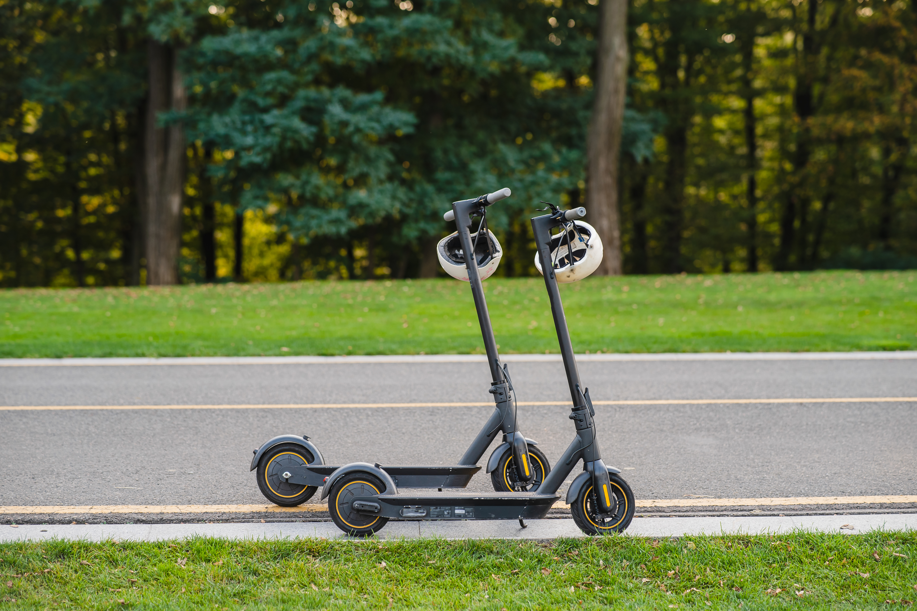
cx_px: 458
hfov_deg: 23.9
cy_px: 306
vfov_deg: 16.1
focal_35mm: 85
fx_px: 2165
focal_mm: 85
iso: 320
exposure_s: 1/500
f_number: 2.5
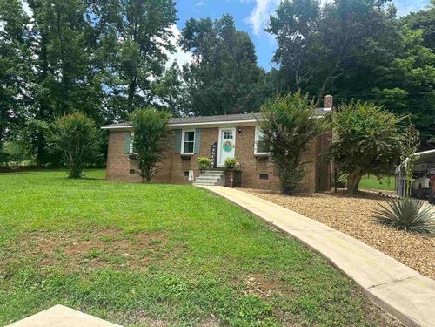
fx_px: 302
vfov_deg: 56.8
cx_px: 218
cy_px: 164
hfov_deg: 71.6
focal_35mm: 24
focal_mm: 6.86
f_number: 1.78
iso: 80
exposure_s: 1/2410
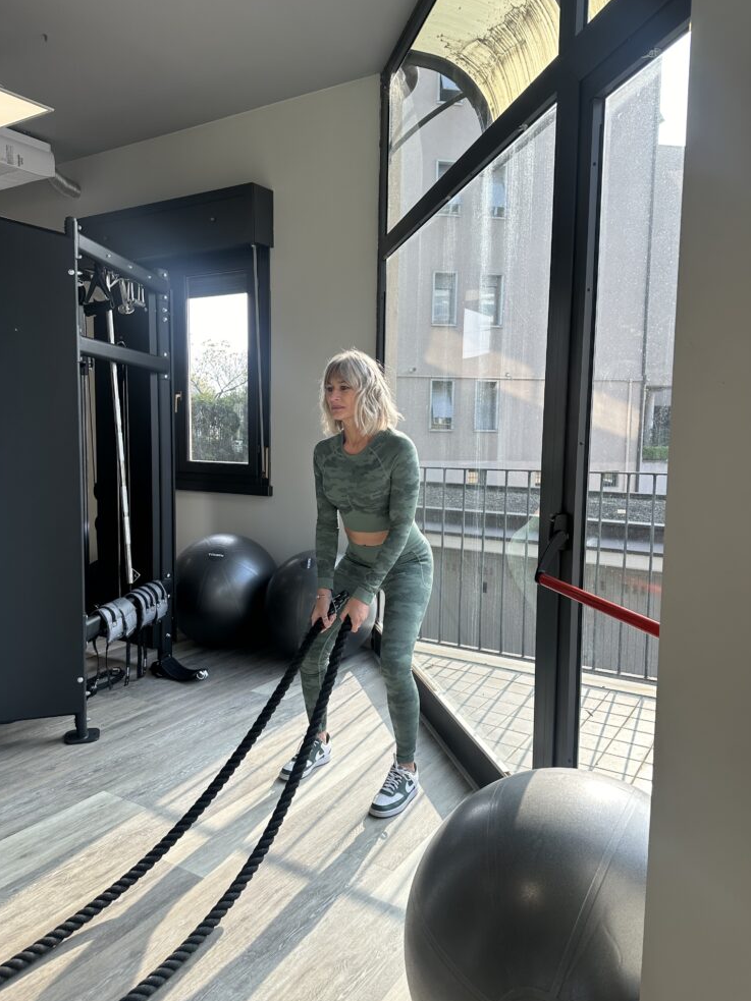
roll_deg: -1.4
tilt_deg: -5.0
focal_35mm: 25
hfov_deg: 54.9
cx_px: 366
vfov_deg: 69.4
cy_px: 495
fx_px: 723
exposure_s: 1/709
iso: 80
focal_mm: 6.86
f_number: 1.78
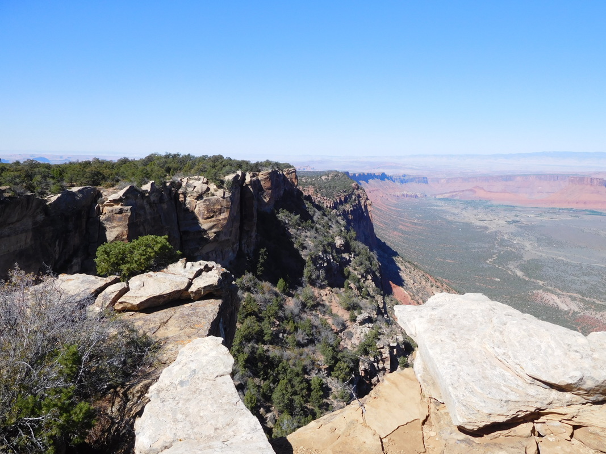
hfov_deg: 56.8
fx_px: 560
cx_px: 303
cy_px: 227
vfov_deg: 44.2
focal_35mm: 32
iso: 125
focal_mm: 5.7
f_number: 3.6
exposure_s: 1/1250
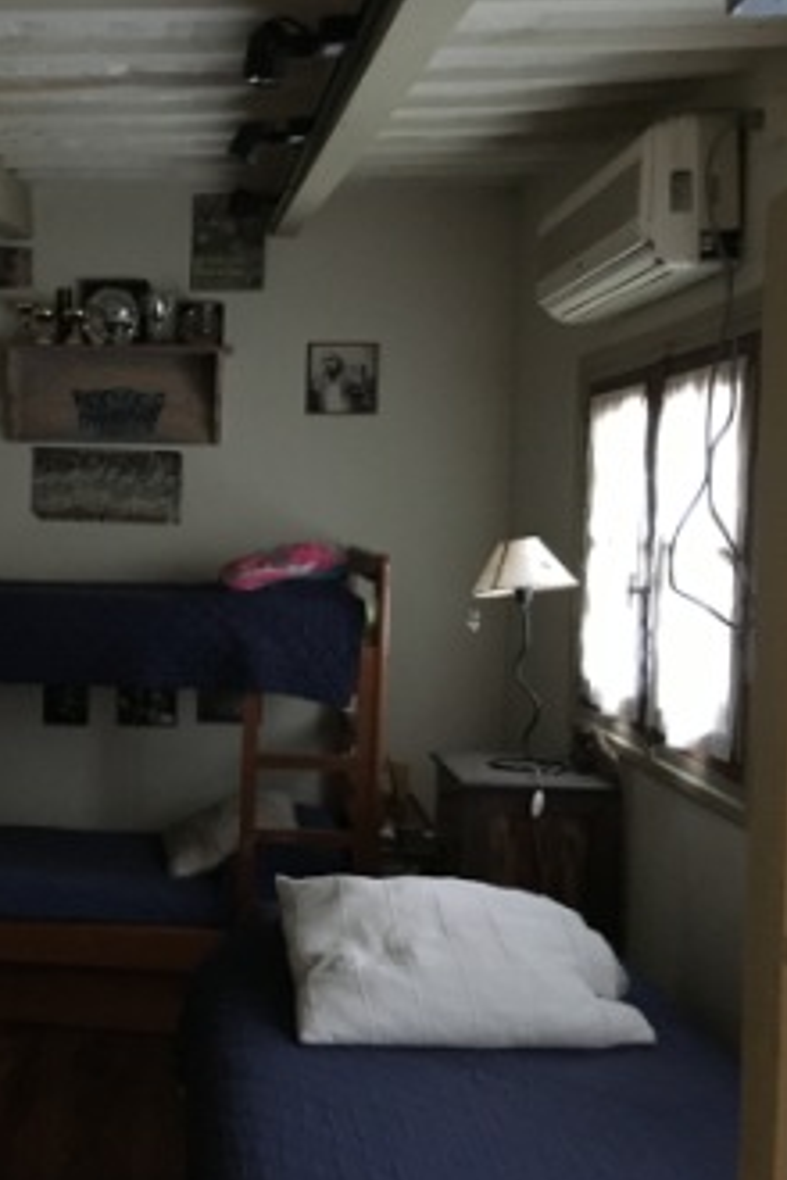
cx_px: 47
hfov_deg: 30.8
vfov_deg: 47.4
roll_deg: -0.6
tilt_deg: -3.8
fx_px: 1344
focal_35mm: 41
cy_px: 594
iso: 500
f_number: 2.2
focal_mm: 4.15
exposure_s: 1/17
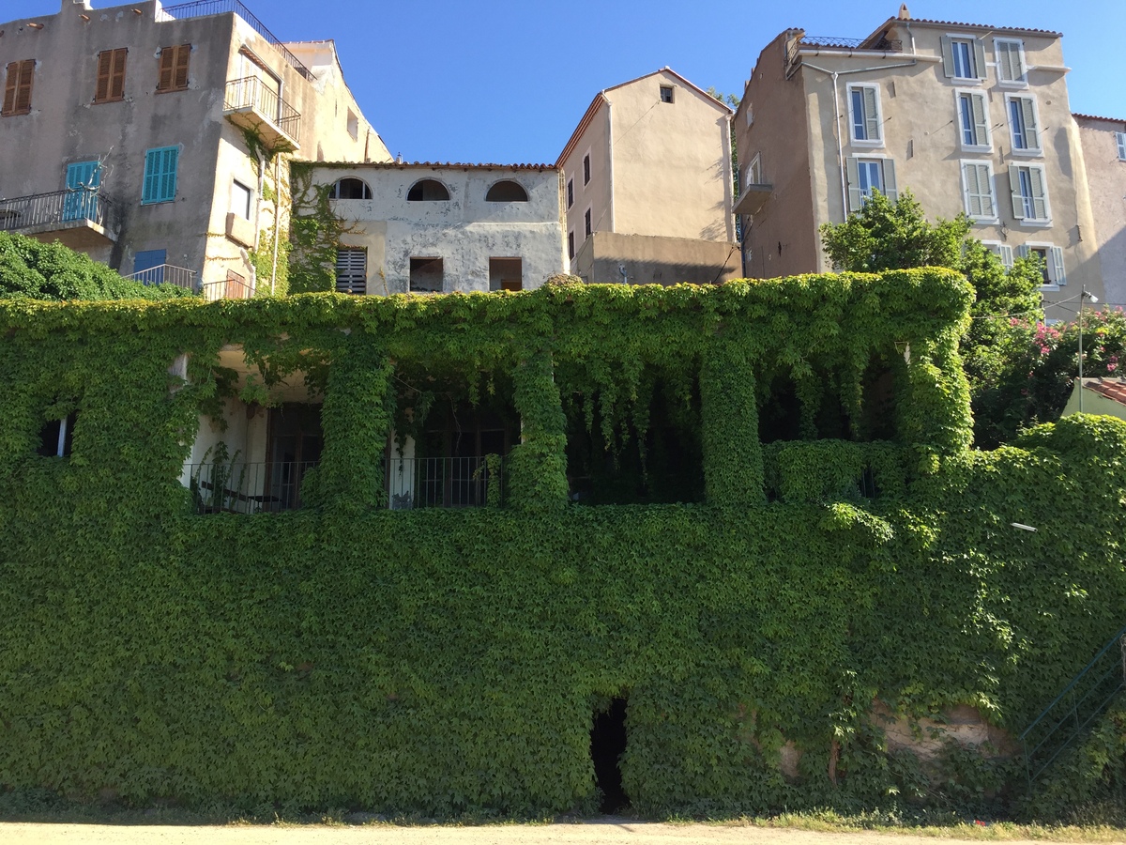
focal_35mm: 29
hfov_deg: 61.7
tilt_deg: +13.8
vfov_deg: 48.2
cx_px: 563
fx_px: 943
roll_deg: -0.1
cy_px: 422
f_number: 2.2
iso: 32
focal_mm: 4.15
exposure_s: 1/694
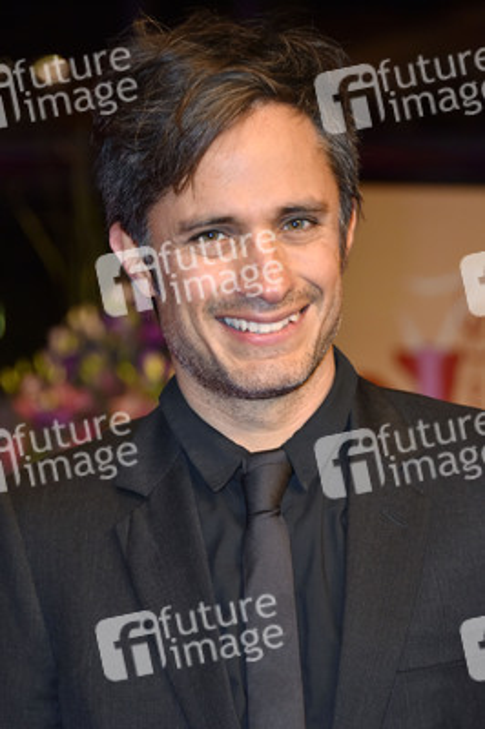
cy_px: 364
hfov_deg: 9.1
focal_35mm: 150
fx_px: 3036
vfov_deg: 13.7
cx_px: 242
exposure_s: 1/250
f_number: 5.6
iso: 1600
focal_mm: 150
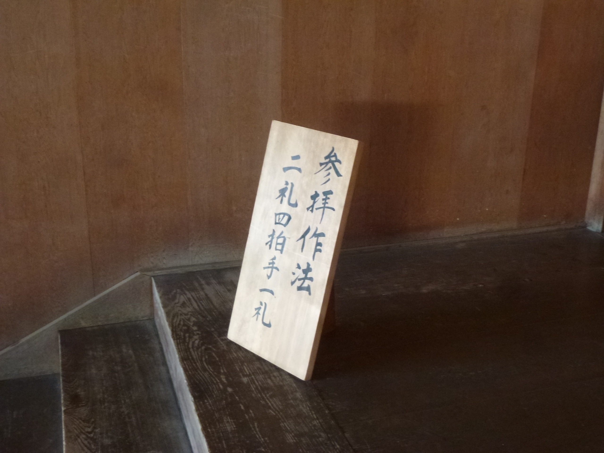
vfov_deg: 35.1
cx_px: 302
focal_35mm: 41
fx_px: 715
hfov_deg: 45.8
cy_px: 226
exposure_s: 1/40
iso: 400
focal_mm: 7.4
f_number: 3.9
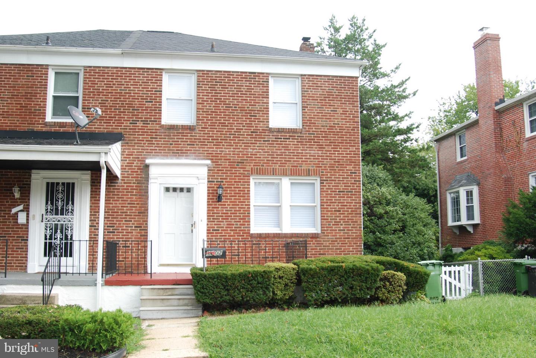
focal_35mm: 36
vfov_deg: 36.9
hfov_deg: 53.1
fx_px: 536
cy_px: 179
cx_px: 268
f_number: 5.6
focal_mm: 24
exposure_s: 1/60
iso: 100
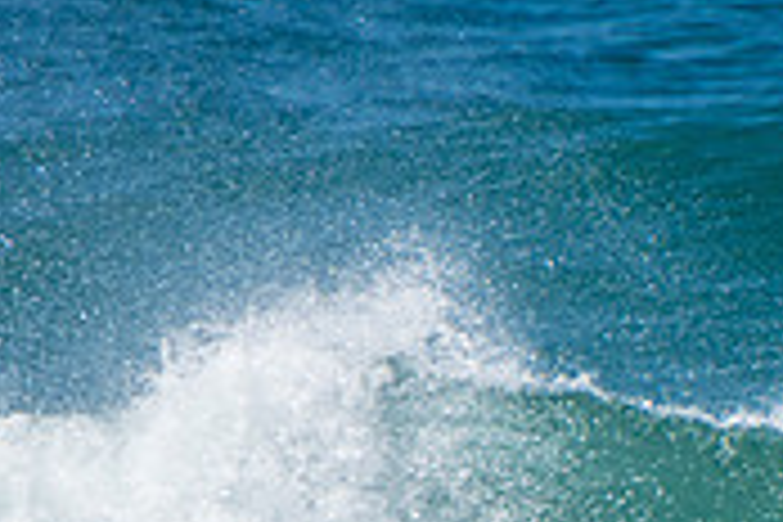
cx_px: 932
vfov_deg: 0.7
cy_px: 812
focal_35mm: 2004
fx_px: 43584
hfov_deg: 1.0
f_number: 5.6
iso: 400
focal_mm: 400
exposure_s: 1/2000
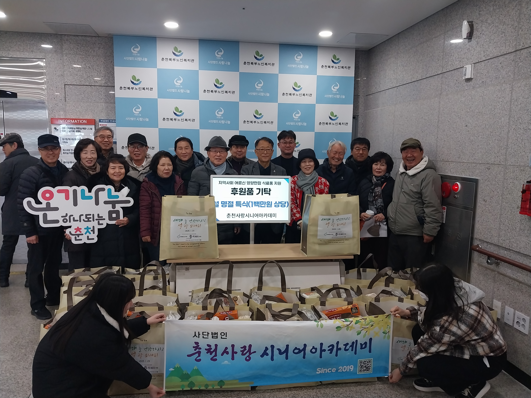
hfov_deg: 67.3
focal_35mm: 26
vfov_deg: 53.1
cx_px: 266
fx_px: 399
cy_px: 199
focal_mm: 4
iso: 160
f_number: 1.8
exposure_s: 1/60
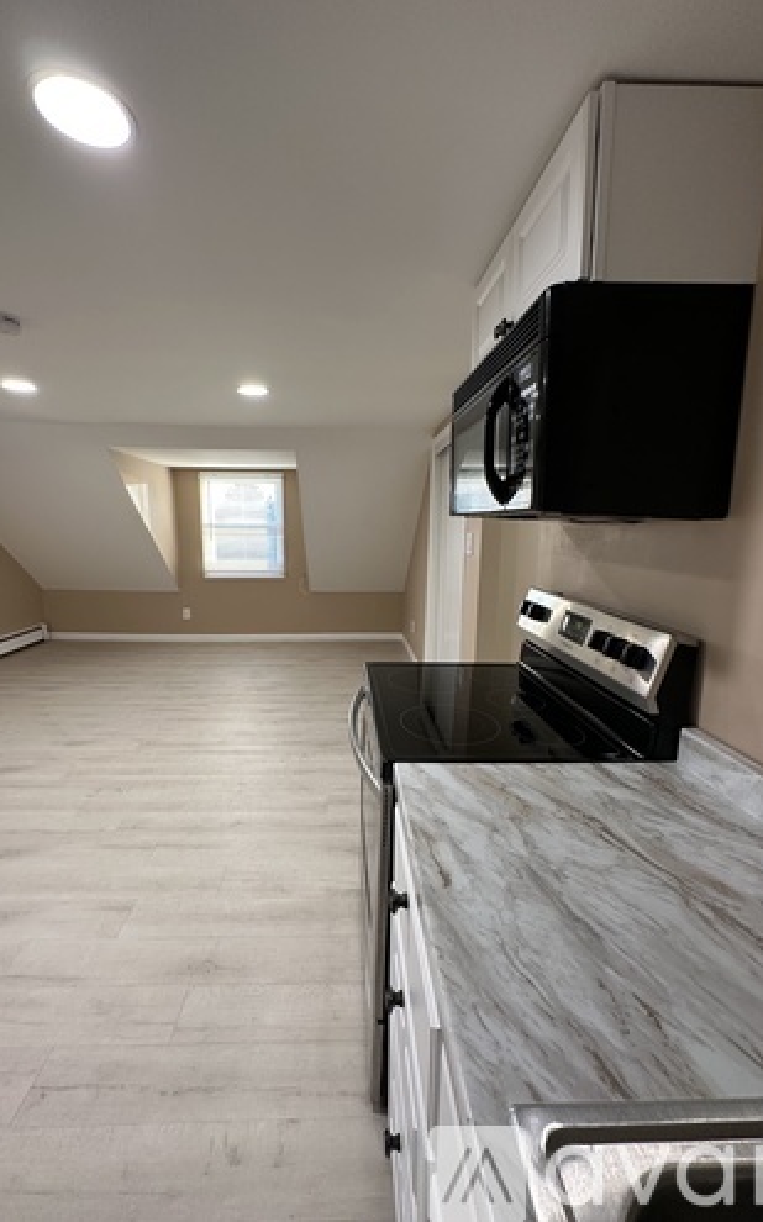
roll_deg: +0.1
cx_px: 364
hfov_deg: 74.7
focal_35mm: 15
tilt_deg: -9.9
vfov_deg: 101.5
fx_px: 499
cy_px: 607
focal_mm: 2.22
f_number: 2.2
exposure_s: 1/60
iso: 160
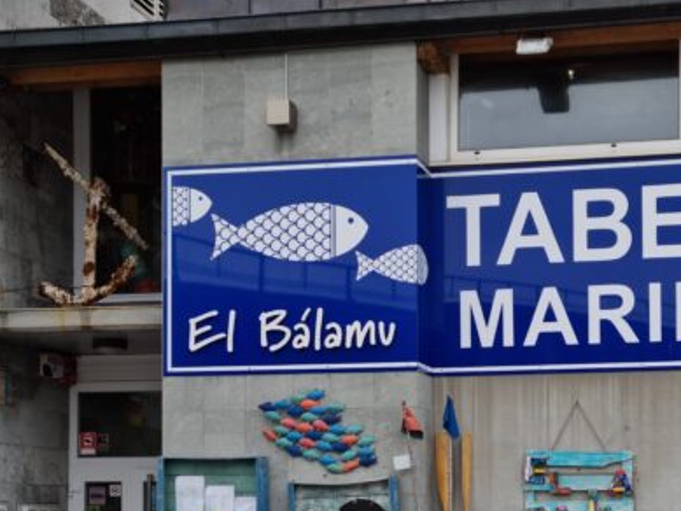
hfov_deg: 27.3
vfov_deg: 20.4
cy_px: 446
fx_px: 1397
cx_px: 443
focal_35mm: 71
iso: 25
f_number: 2
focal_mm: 5.9
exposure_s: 1/106
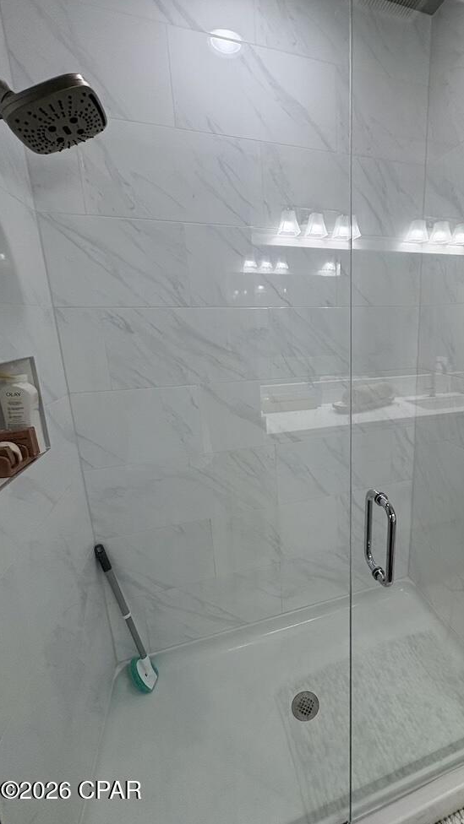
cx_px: 321
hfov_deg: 64.7
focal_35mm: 16
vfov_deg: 99.3
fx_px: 350
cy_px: 397
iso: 200
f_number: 2.2
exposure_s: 1/120
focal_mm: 2.22
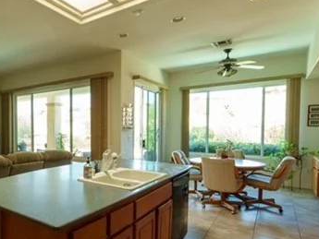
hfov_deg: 63.2
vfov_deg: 54.7
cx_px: 62
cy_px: 136
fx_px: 230
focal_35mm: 25
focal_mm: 14
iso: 100
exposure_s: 1
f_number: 14
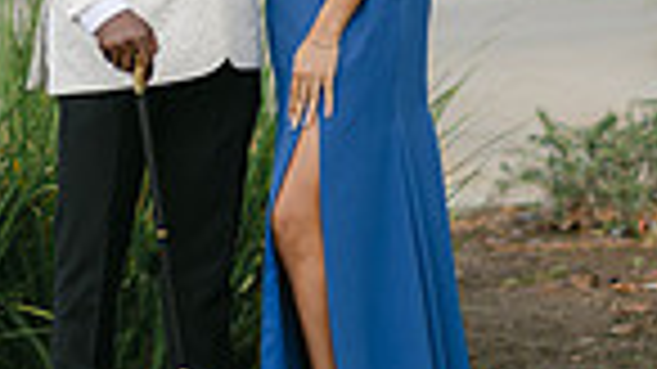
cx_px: 236
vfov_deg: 4.4
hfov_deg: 7.9
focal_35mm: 274
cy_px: -351
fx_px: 4772
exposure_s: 1/6400
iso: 100
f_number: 2
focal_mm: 85
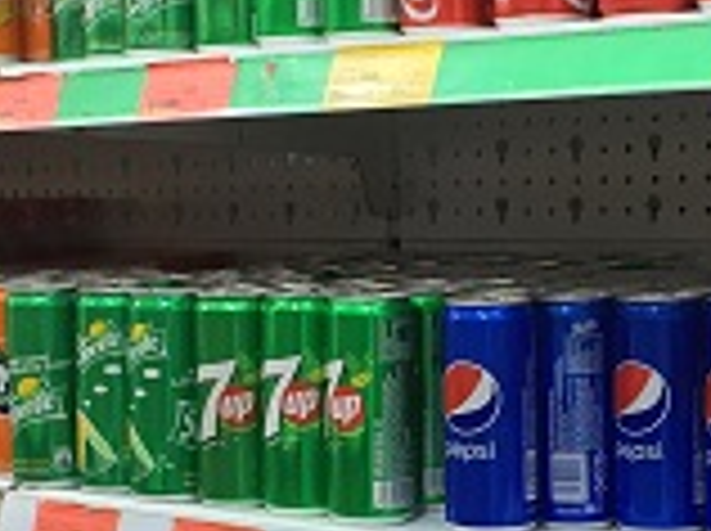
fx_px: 1887
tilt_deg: -9.1
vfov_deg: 15.9
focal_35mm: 92
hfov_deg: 21.3
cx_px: 310
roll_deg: +1.2
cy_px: 457
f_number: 2.2
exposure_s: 1/33
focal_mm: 4.15
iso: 160
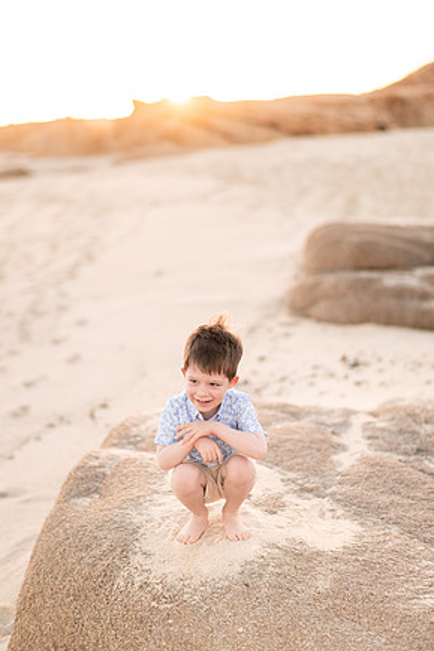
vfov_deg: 33.4
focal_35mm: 60
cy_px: 331
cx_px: 221
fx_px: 1085
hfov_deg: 22.6
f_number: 1.8
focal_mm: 58
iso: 100
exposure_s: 1/800
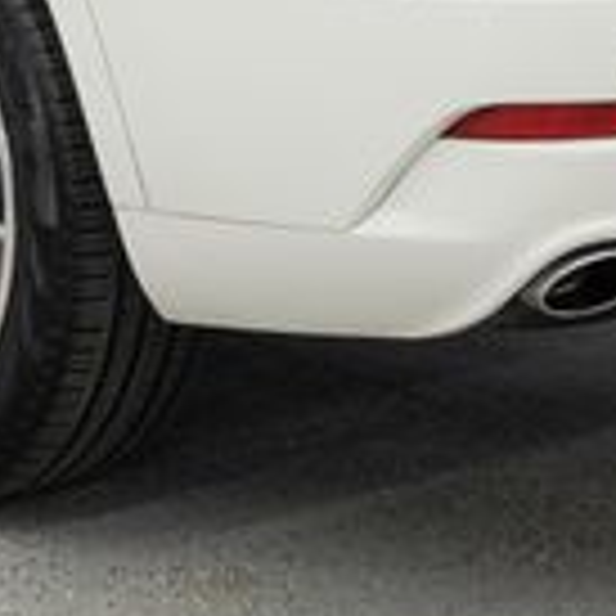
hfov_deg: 10.5
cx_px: 180
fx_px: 3362
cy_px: -164
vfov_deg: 10.3
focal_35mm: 167
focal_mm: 28
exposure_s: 1/50
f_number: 3.2
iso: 200
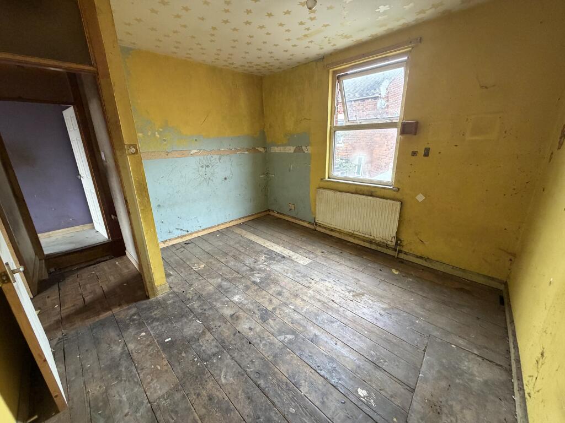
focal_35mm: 14
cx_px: 282
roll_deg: +1.2
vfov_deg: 85.7
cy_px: 212
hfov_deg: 102.1
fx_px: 229
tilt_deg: -16.5
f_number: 2.2
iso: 320
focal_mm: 2.22
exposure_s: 1/104
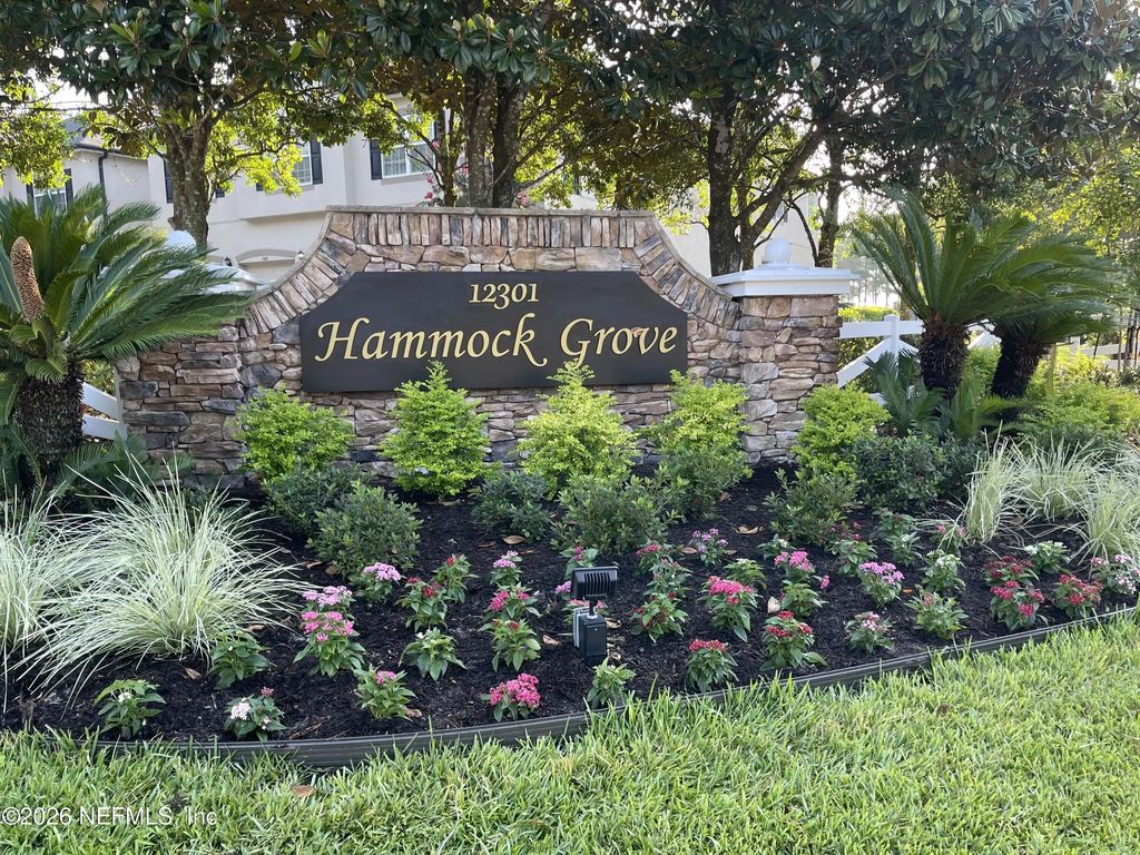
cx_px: 570
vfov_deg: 54.9
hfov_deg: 69.4
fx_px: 823
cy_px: 428
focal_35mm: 25
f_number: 1.6
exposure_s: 1/152
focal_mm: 5.1
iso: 32
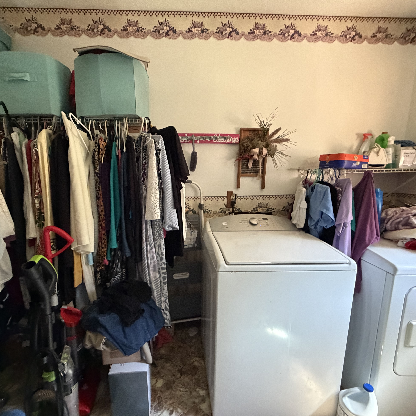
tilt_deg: -10.3
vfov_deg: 80.7
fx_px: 245
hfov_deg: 80.4
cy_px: 217
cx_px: 185
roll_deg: +0.1
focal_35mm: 18
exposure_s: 1/60
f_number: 2.2
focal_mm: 2.22
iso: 800
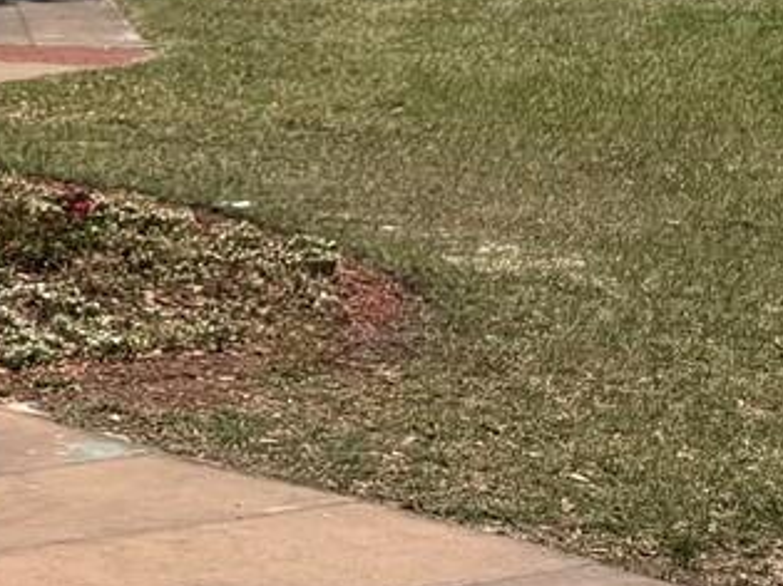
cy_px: -216
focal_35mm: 122
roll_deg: -0.4
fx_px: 2759
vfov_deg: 11.7
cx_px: -1148
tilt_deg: +0.5
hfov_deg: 12.4
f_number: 1.78
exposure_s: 1/6410
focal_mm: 6.76
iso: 80
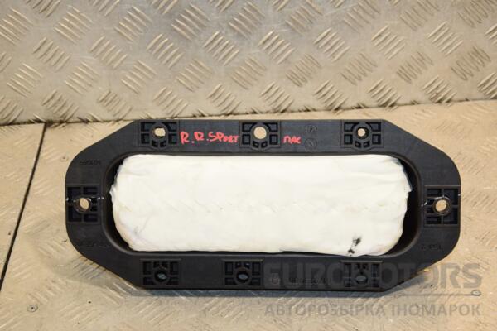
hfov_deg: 31.9
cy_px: 166
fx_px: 870
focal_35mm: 63
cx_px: 248
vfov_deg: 21.6
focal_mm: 42
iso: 800
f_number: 7.1
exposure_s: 1/200
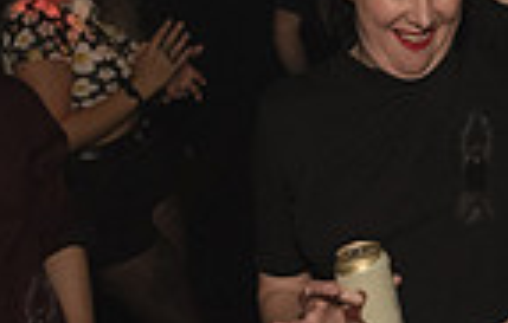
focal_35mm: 113
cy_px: 297
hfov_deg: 17.9
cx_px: 512
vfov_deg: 11.7
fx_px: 1572
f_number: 3.5
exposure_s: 1/250
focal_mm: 24
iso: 2000
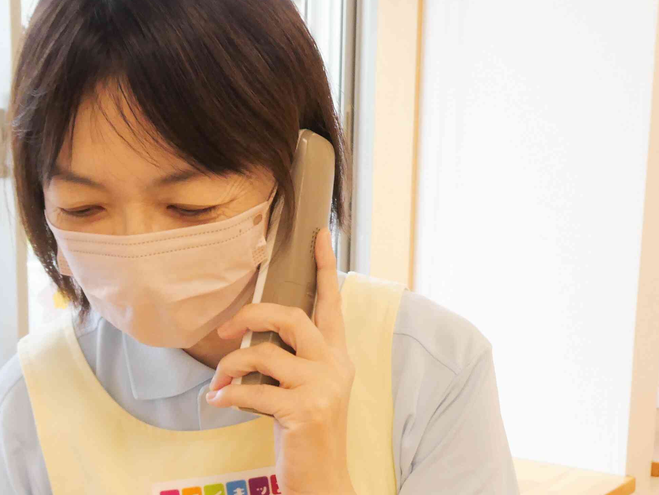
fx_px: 1314
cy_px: 409
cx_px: 330
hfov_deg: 28.2
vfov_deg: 21.0
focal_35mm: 69
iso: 80
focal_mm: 6.7
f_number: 3.7
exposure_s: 1/80
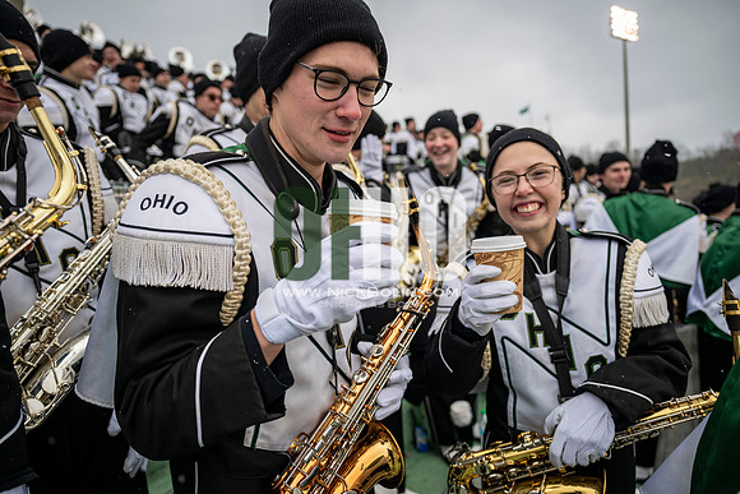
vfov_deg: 53.2
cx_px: 370
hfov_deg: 73.7
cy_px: 247
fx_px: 493
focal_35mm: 24
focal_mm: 24
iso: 160
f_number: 2.8
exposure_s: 1/500
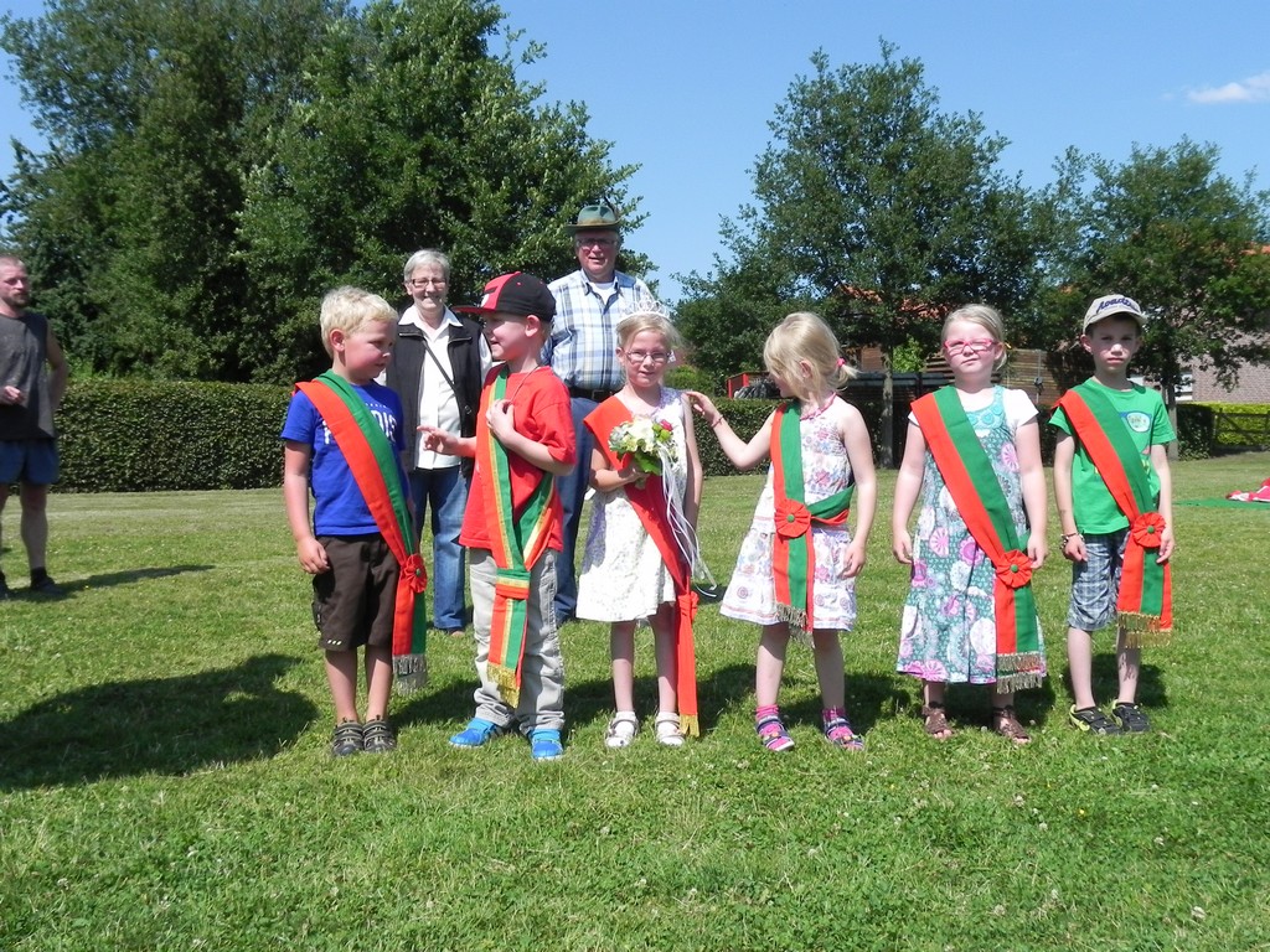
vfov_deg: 42.9
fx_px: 1211
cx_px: 635
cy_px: 476
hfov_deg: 55.4
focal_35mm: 33
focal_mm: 5.9
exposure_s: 1/409
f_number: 7.1
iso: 160
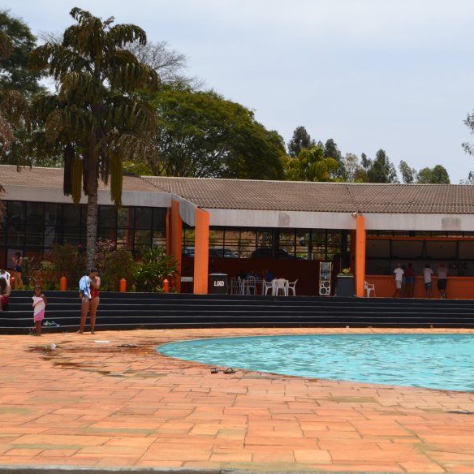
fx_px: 1177
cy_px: 241
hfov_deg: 22.6
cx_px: 335
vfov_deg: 22.8
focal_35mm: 76
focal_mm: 34
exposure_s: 1/250
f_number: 8
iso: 100
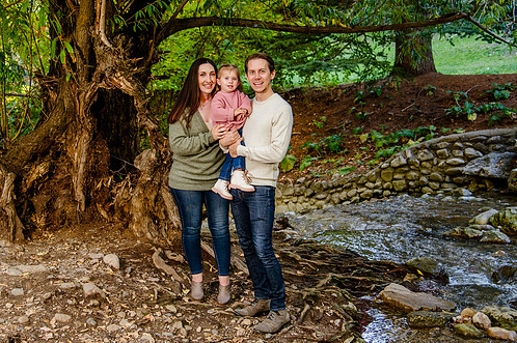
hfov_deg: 37.4
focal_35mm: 53
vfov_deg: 25.4
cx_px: 199
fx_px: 760
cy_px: 149
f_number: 4
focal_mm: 38
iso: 800
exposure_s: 1/160
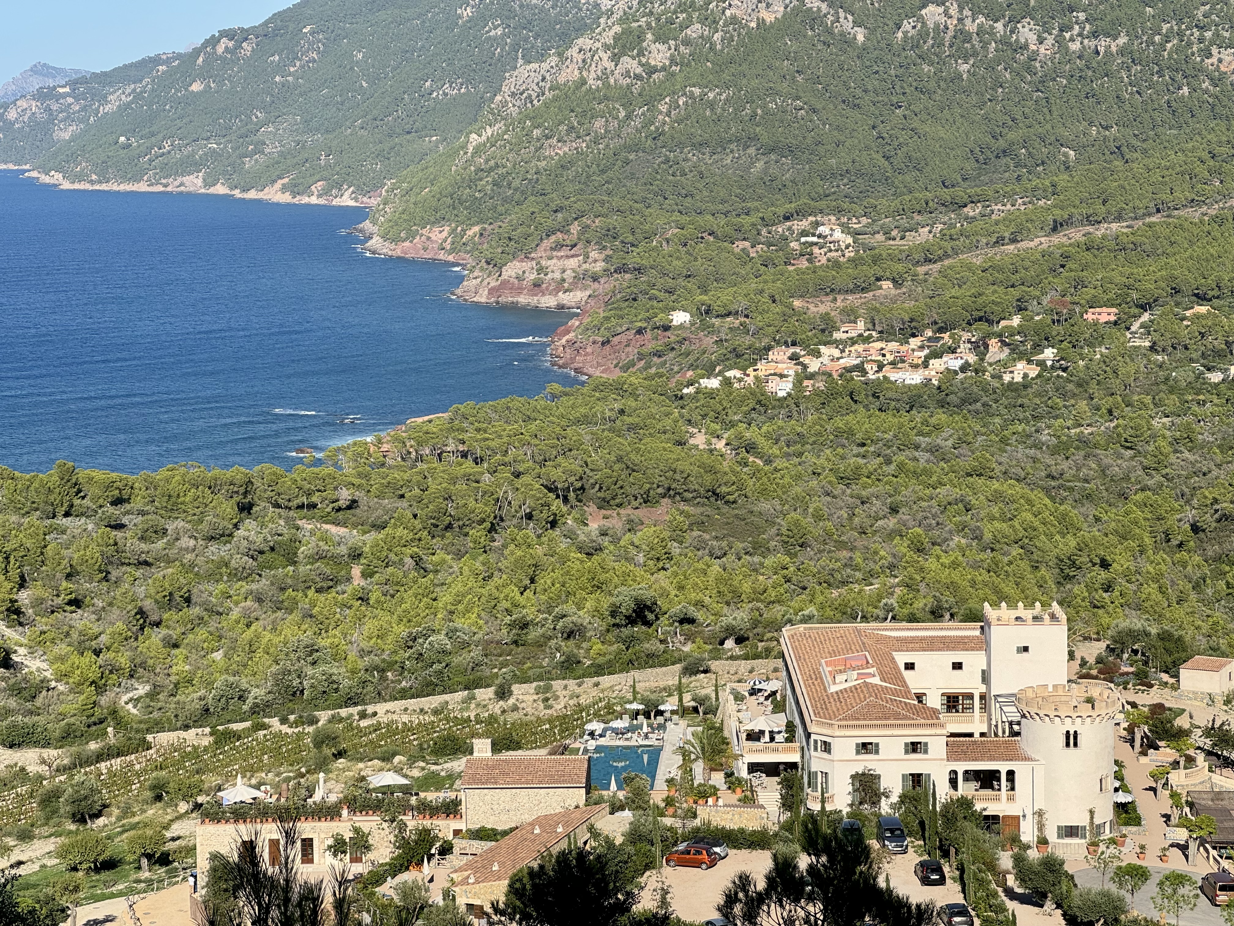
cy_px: 463
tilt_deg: -7.1
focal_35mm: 77
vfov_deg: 19.1
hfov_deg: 25.3
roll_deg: +1.3
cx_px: 617
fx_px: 2745
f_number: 2.8
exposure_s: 1/769
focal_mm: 9
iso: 25
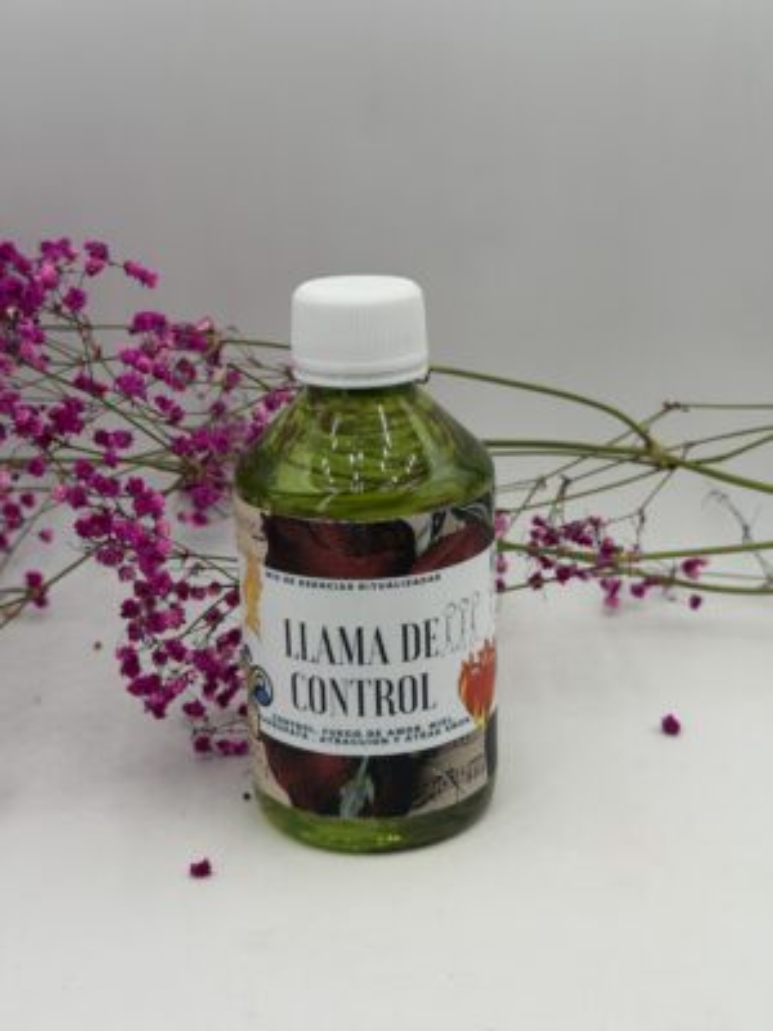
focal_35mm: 48
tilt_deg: -16.6
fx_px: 1429
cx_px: 386
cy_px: 516
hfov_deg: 30.3
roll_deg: +0.2
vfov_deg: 39.7
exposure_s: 1/3891
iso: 64
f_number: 1.78
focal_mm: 6.76
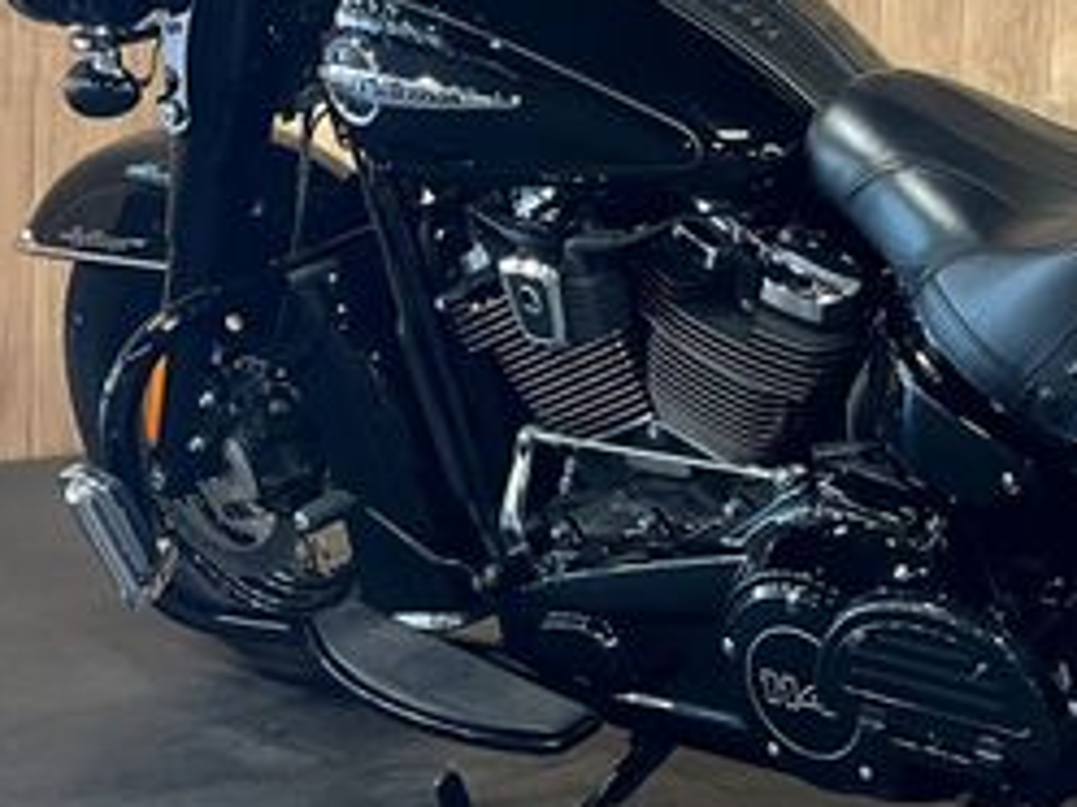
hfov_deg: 27.2
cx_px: 1094
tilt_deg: -5.6
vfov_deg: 21.9
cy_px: 299
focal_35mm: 67
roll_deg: -3.2
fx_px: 2085
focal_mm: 5.1
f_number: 1.6
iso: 640
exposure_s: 1/33
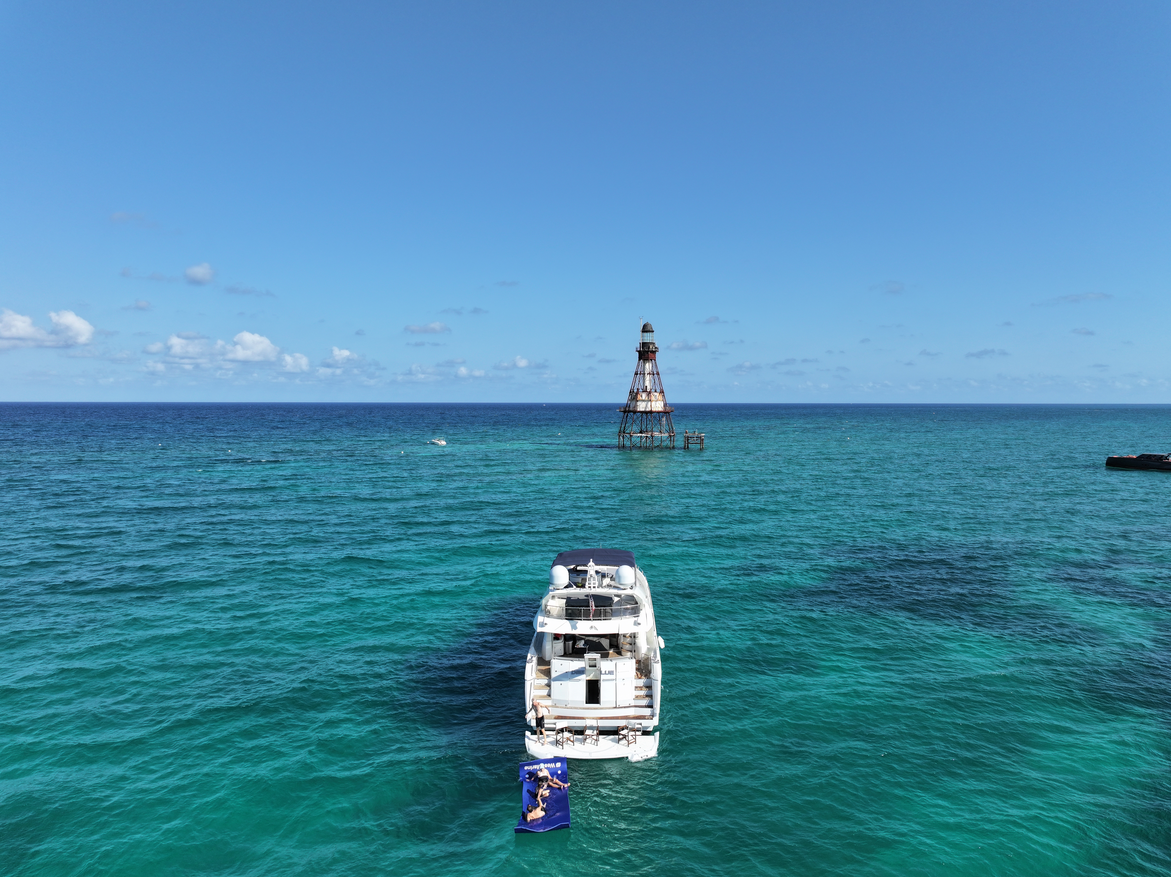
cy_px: 438
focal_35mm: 24
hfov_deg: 71.6
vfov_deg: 56.8
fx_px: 812
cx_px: 586
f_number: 2.8
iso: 100
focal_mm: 12.29
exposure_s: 1/1600
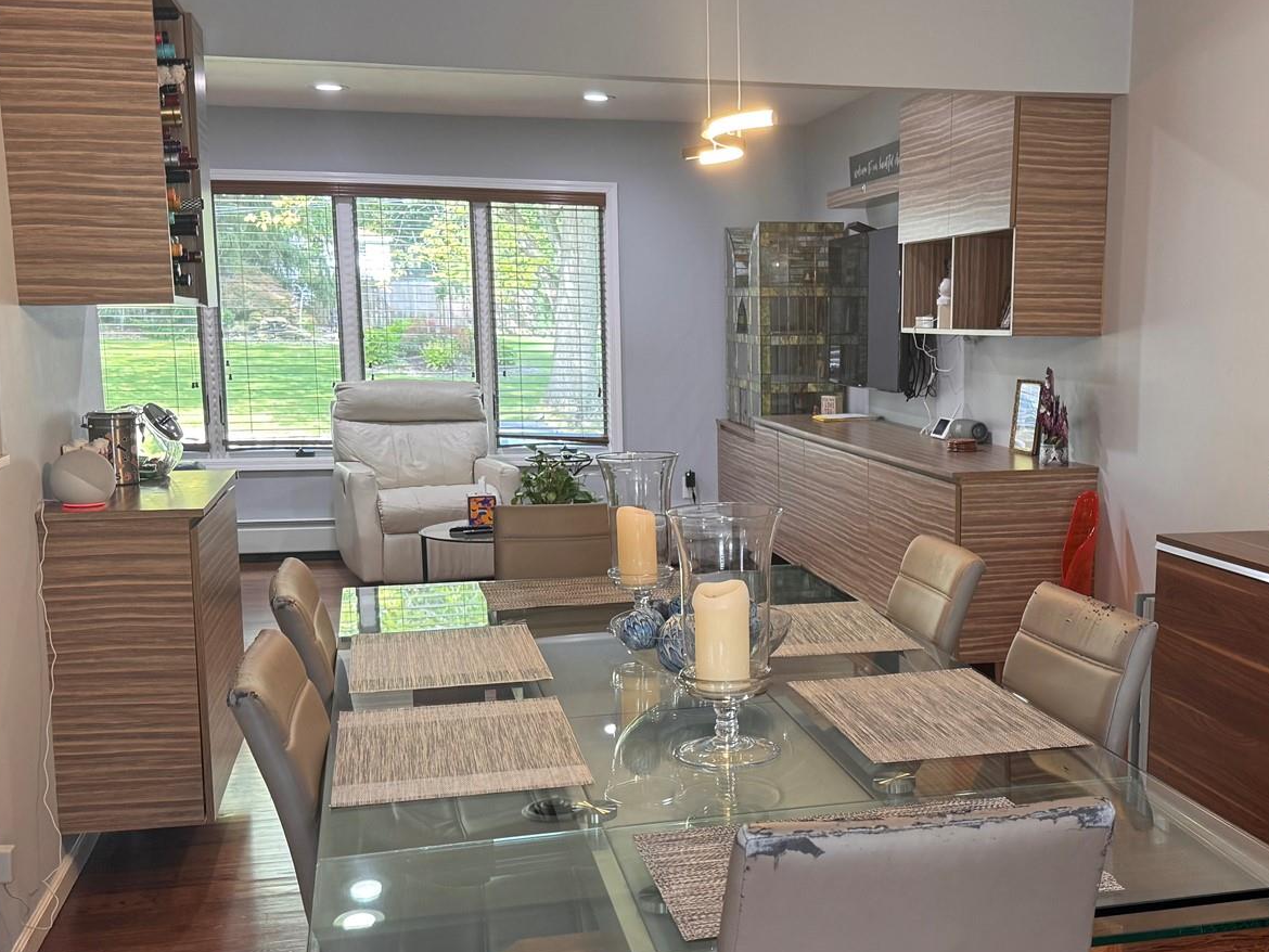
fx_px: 1540
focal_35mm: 42
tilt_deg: -9.3
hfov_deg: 44.4
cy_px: 551
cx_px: 799
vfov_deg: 34.3
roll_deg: +0.1
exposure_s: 1/60
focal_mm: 6.76
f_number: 1.78
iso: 200
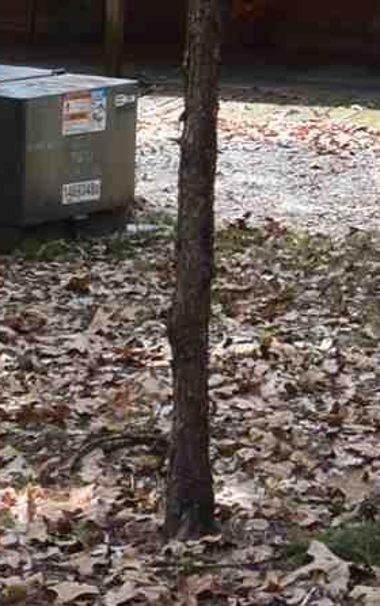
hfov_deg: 6.8
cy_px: -86
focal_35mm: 189
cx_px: 634
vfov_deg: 10.9
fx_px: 3127
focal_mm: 18
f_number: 9
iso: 400
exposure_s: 1/125
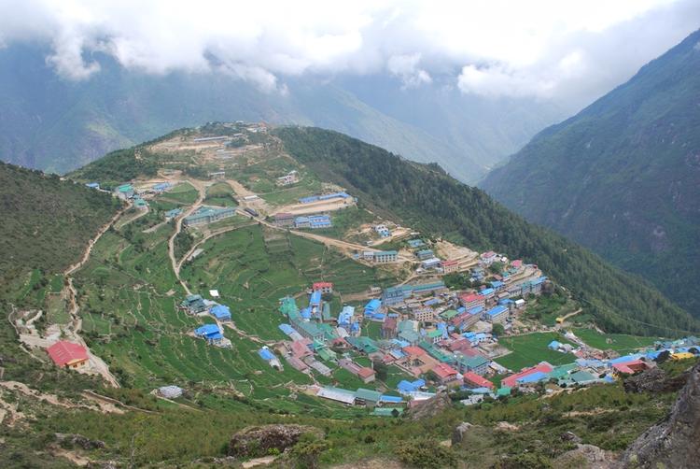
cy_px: 234
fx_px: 526
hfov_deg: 67.3
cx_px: 350
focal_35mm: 27
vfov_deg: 48.0
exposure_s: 1/320
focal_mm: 18
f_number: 7.1
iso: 200
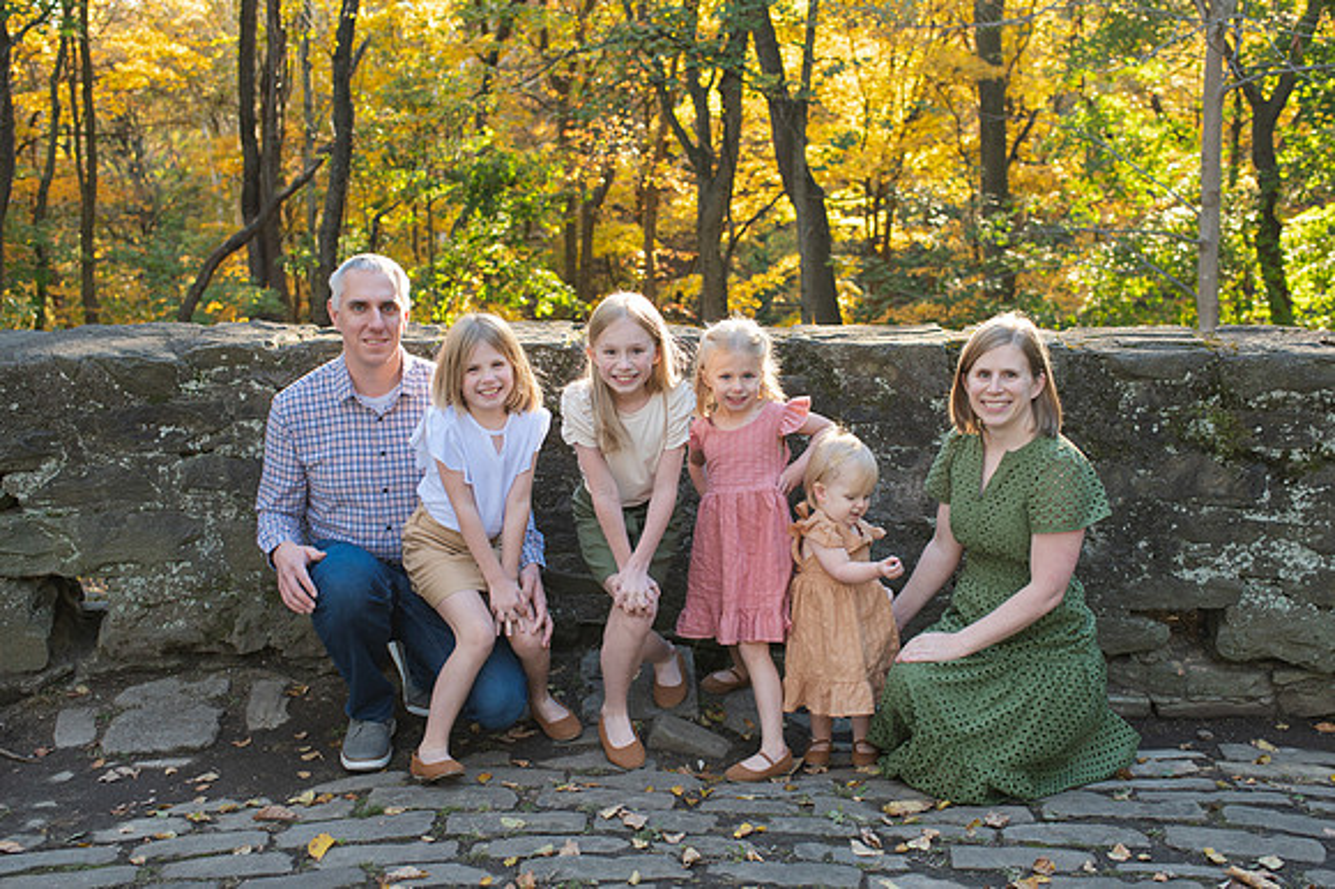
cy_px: 450
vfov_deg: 33.4
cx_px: 677
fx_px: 1482
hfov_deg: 48.5
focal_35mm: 40
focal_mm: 35
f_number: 3.2
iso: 720
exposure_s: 1/400
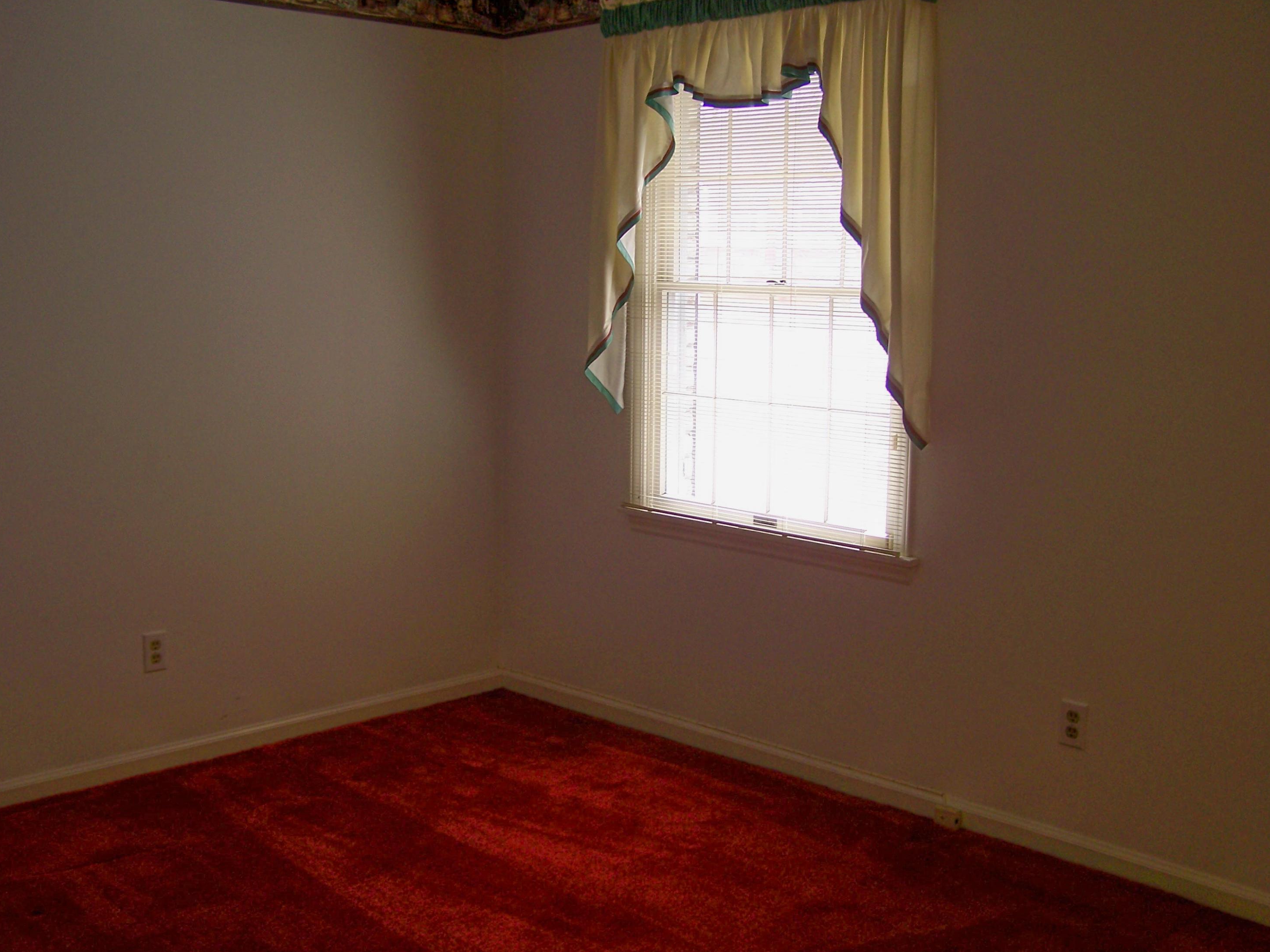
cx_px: 626
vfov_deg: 36.8
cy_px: 474
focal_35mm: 39
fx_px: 1431
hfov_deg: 47.9
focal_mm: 6.3
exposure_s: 1/10
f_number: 2.8
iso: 64
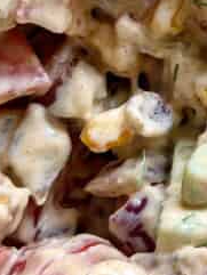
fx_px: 1537
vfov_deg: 10.0
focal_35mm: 193
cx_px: 406
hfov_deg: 7.4
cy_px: -112
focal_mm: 6.8
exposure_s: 1/121
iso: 80
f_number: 1.8
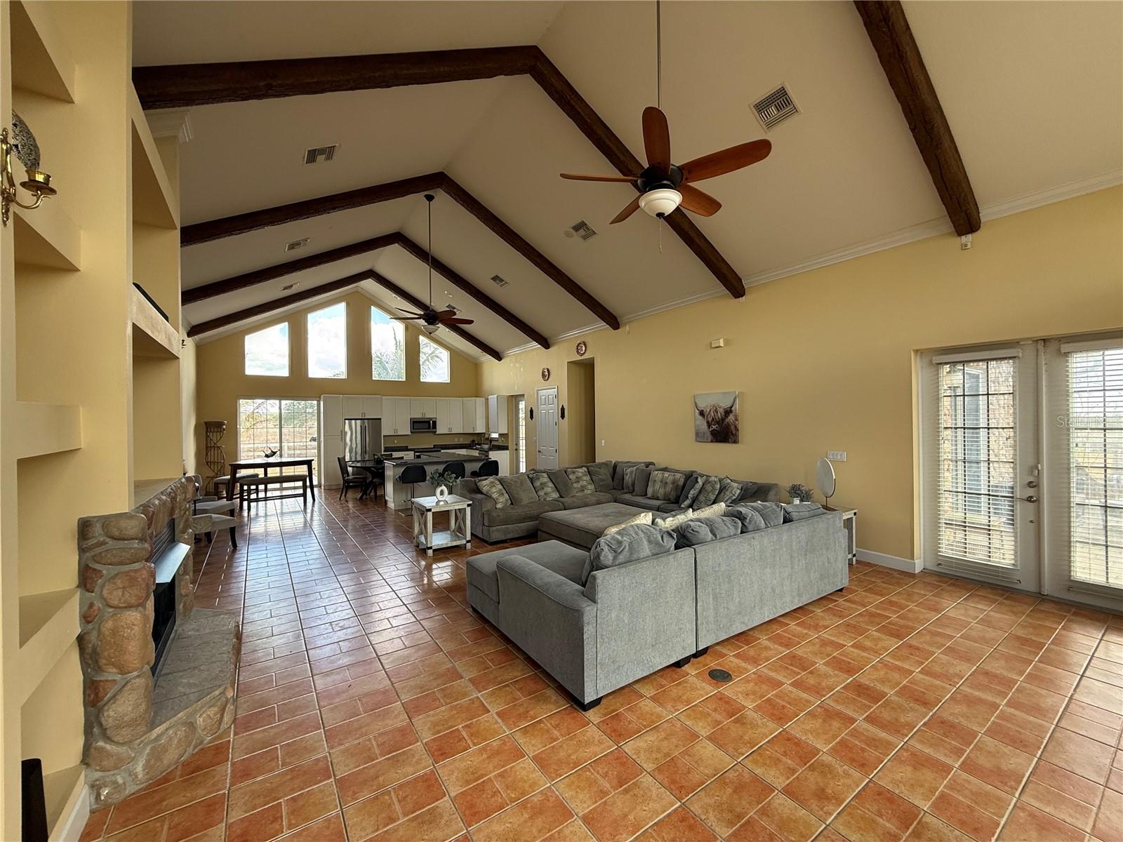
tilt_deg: +0.3
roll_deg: +0.4
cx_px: 562
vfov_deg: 85.7
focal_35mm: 14
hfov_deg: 102.1
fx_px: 454
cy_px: 421
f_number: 2.2
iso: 80
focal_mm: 2.22
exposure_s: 1/99
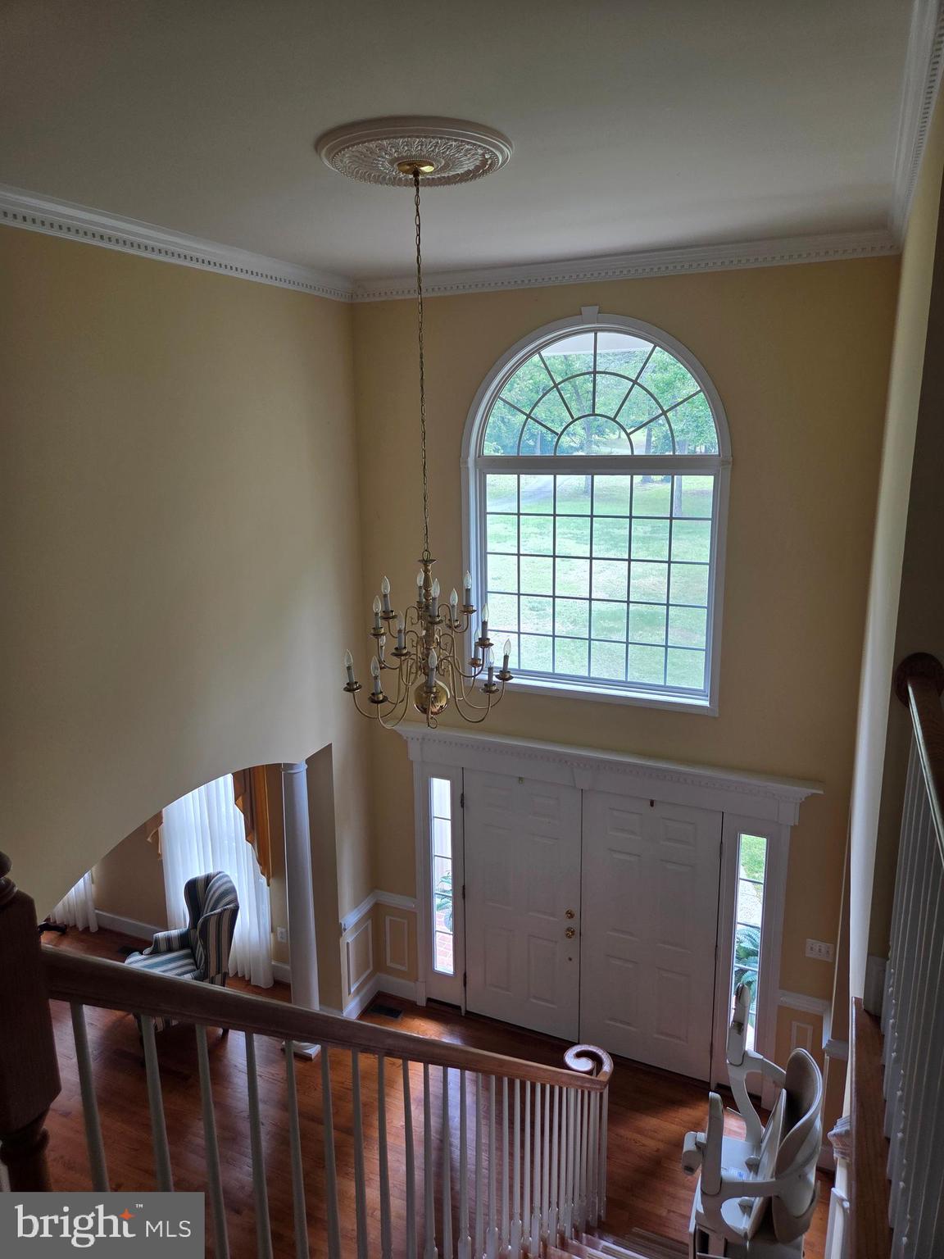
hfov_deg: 58.9
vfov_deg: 73.9
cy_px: 630
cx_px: 472
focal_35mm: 23
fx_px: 836
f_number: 1.8
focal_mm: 5.4
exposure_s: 1/180
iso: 80
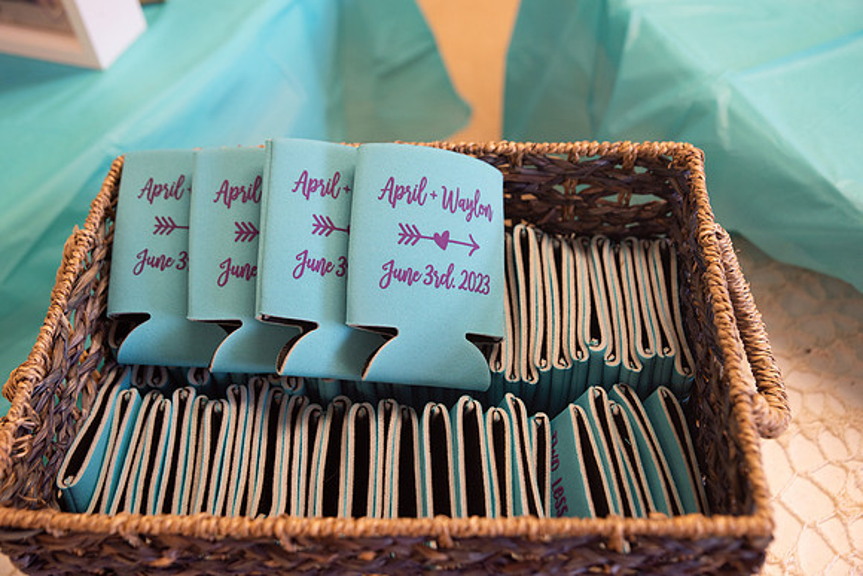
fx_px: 1007
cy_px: 288
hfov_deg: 46.4
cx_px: 432
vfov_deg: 31.9
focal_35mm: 42
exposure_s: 1/125
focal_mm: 42
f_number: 4
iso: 160
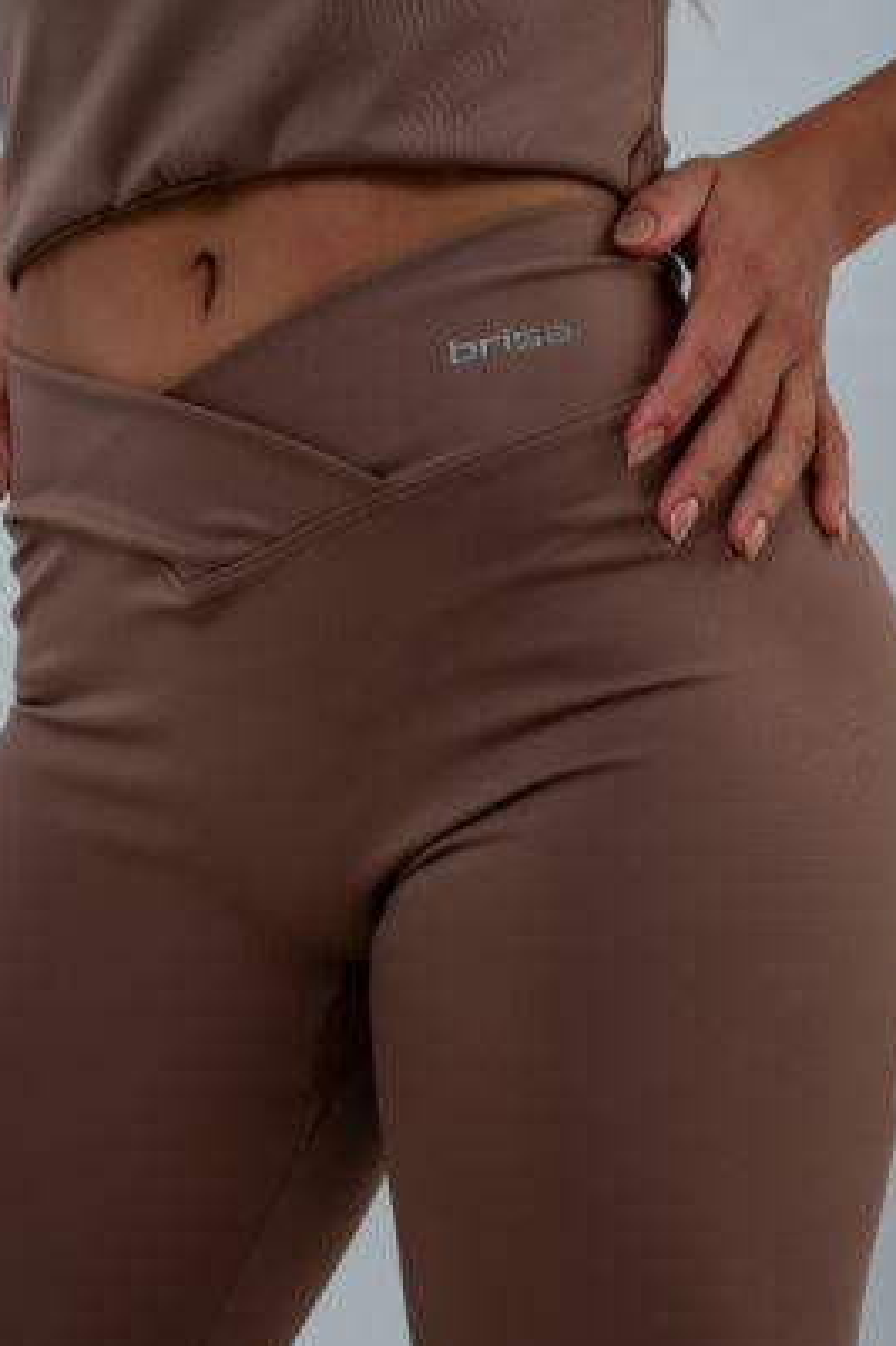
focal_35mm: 56
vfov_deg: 35.6
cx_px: 419
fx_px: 2092
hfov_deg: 24.2
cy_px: 643
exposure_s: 1/160
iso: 160
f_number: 7.1
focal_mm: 50
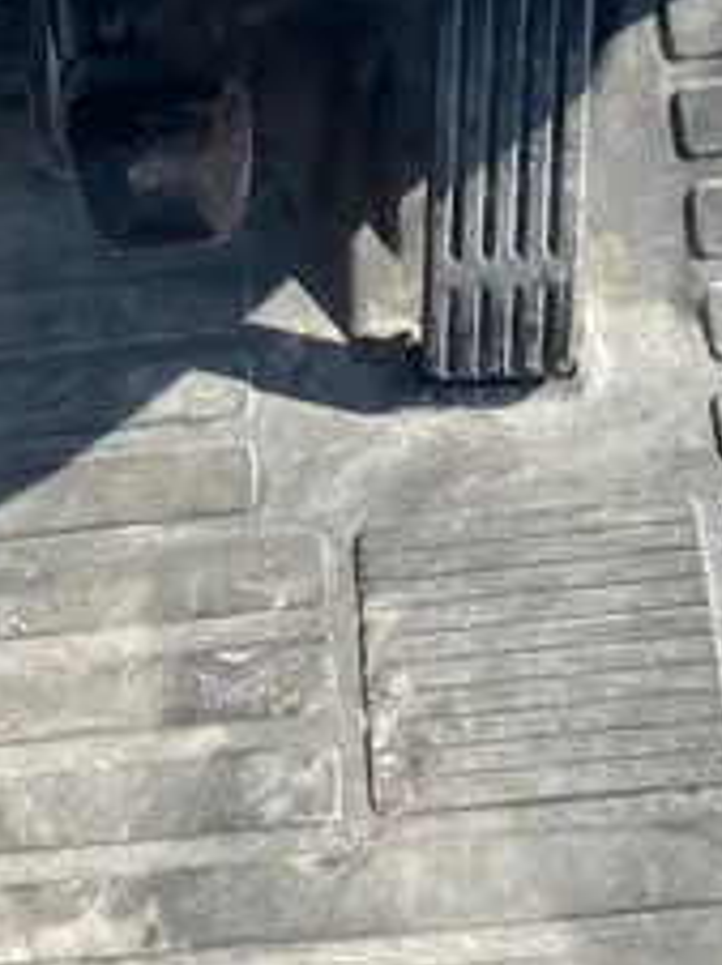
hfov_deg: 16.2
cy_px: -220
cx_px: 244
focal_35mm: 91
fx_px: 2535
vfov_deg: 20.1
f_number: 1.8
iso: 20
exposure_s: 1/631
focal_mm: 3.99
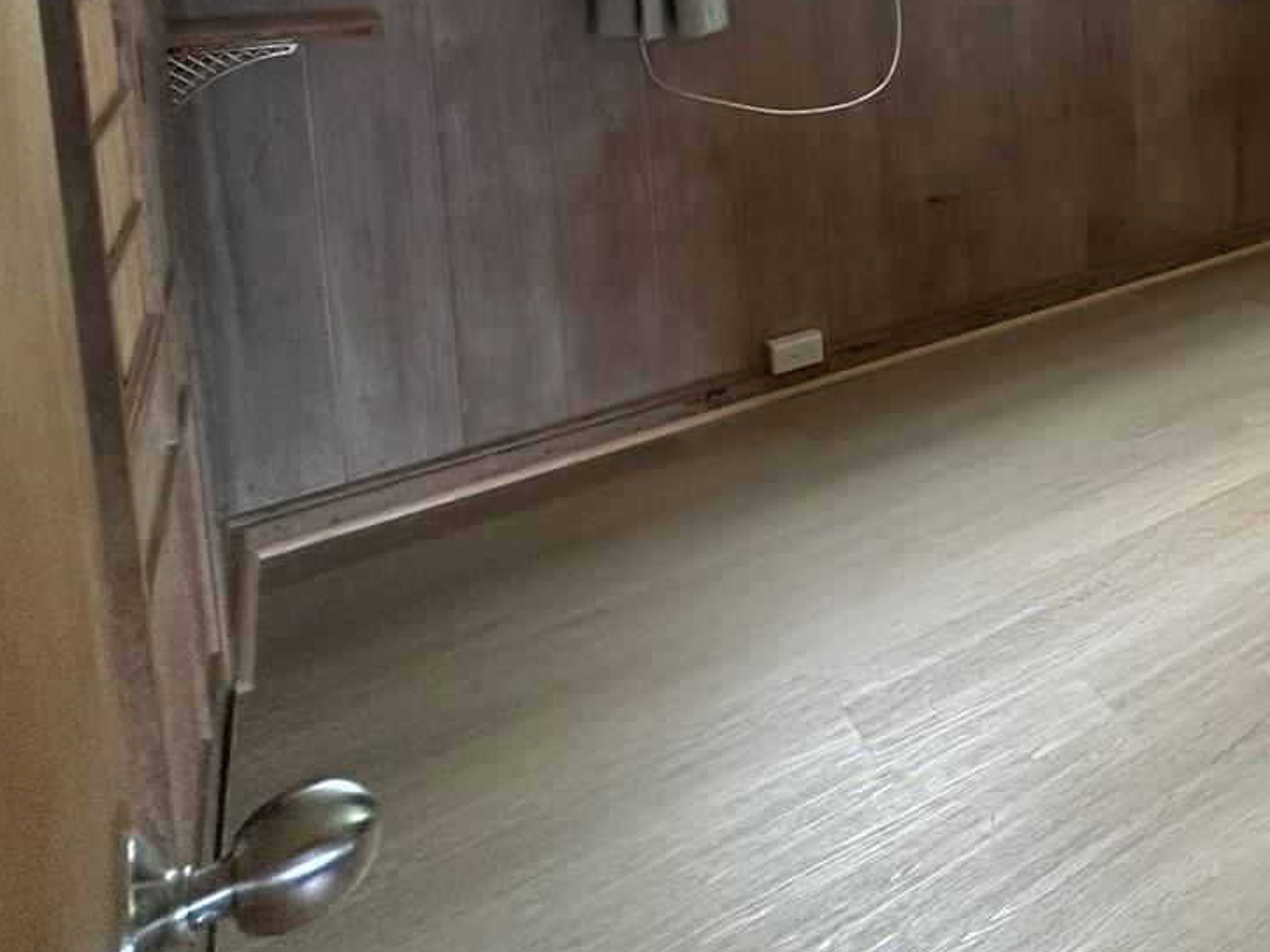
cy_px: -37
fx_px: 1137
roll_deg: +0.0
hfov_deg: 45.7
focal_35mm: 31
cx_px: 1354
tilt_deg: -4.9
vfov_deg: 39.2
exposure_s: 1/60
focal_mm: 2.22
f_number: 2.2
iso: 320
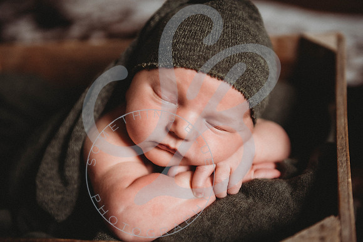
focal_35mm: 55
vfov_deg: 24.6
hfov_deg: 36.2
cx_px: 182
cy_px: 121
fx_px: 555
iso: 400
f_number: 2.8
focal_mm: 55
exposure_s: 1/125
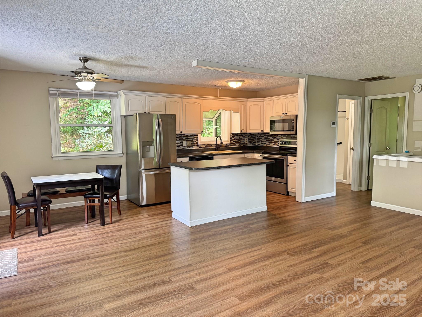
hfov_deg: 71.6
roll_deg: +1.2
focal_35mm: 24
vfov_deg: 56.8
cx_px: 211
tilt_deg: -6.4
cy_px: 158
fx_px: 293
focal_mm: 6.76
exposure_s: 1/120
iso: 160
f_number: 1.78
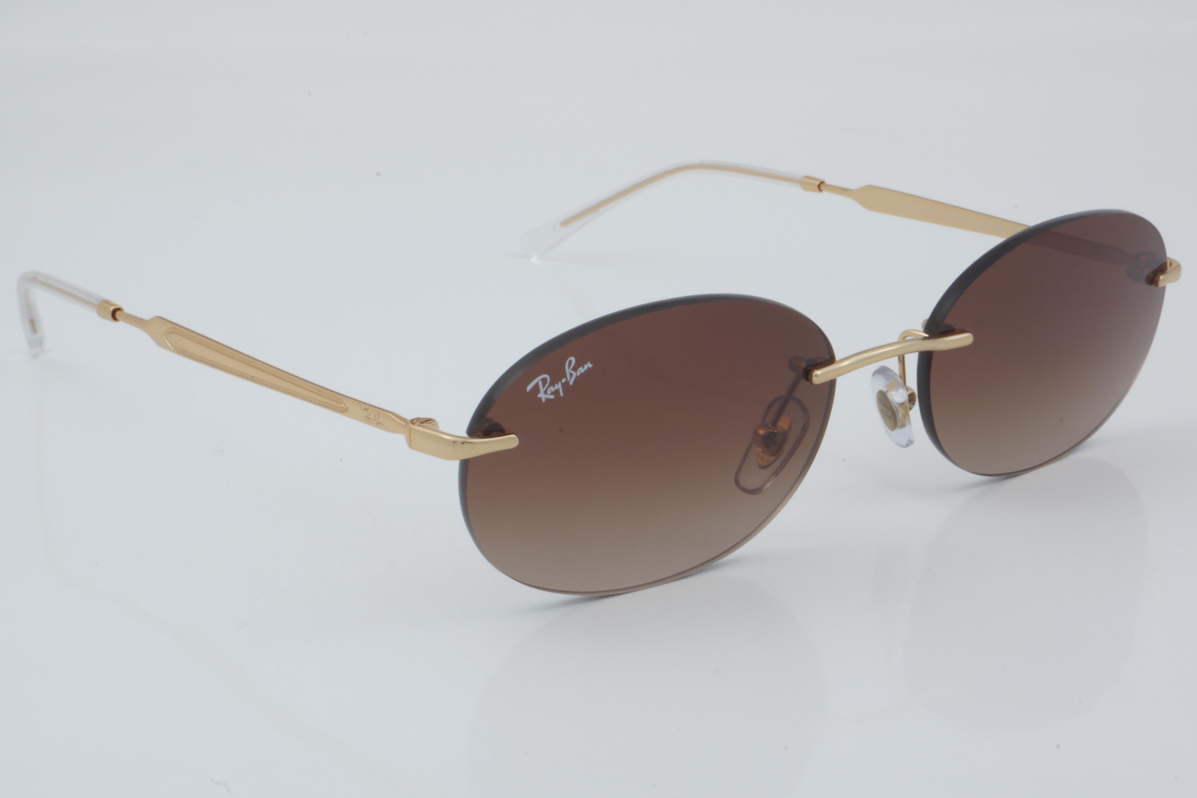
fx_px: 2494
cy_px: 399
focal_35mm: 75
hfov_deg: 27.0
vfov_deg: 18.2
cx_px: 598
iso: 100
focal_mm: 50
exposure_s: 1/3
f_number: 32
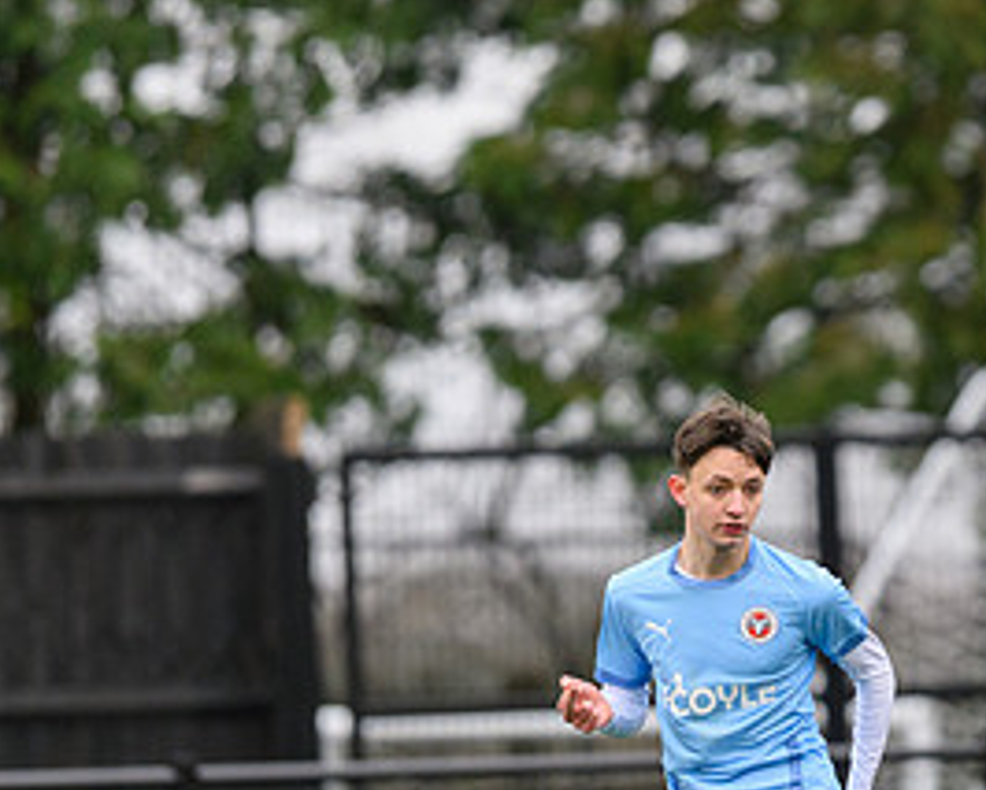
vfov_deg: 1.6
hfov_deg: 2.0
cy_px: 742
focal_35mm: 953
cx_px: 1015
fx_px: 27820
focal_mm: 400
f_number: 2.8
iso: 1800
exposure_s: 1/2000
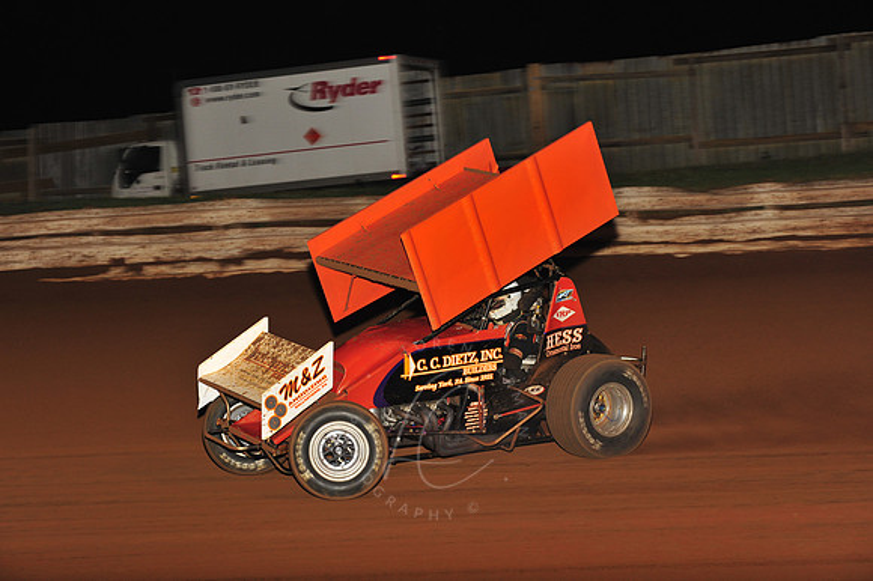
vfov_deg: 13.7
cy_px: 290
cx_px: 436
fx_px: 2424
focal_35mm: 100
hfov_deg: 20.4
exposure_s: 1/320
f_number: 7.1
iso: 1000
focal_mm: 100
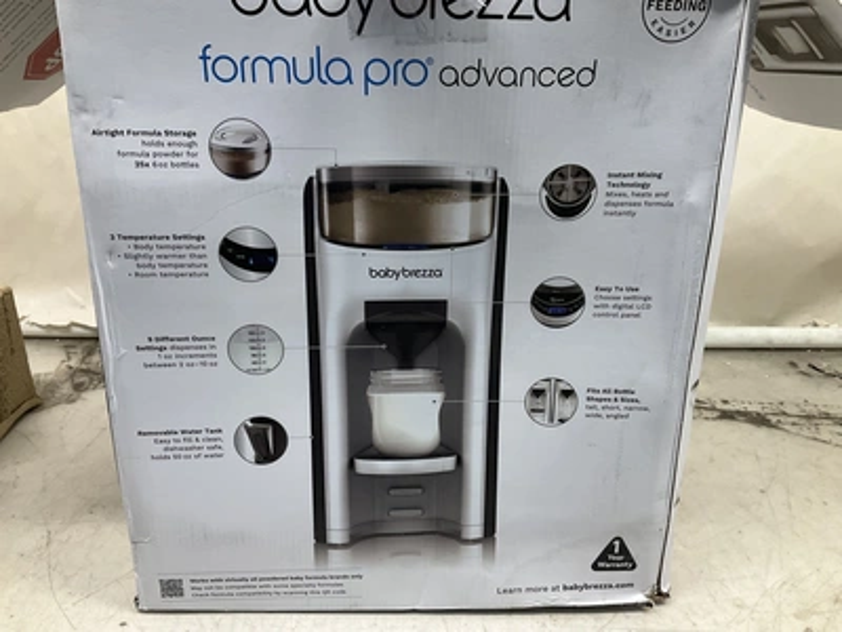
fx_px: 705
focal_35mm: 29
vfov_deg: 48.2
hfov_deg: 61.7
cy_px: 316
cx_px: 421
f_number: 1.8
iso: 50
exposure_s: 1/120
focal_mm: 3
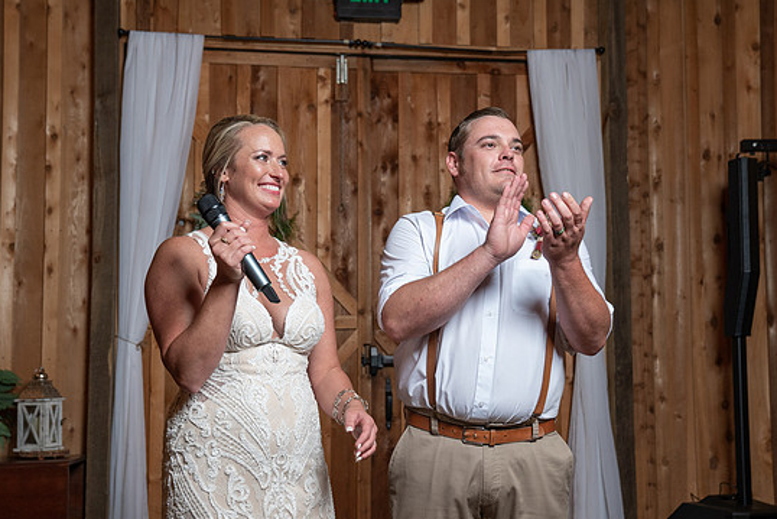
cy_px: 296
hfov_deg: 41.9
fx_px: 1015
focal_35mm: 47
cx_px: 376
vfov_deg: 28.6
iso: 1000
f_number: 4
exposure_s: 1/200
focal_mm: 40
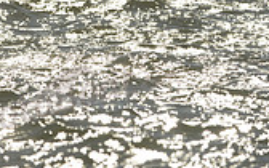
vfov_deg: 1.3
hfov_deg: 2.1
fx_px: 7221
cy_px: -124
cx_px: -130
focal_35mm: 985
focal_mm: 280
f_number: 8
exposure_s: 1/1600
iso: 200
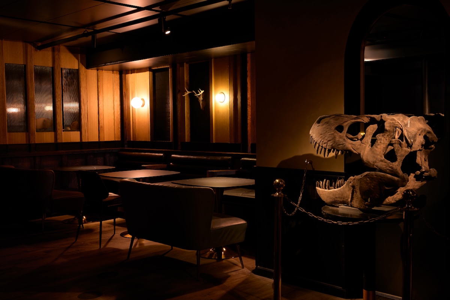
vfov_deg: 33.4
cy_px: 150
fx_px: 500
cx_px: 225
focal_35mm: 40
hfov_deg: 48.5
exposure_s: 8
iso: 125
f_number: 8
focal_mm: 26
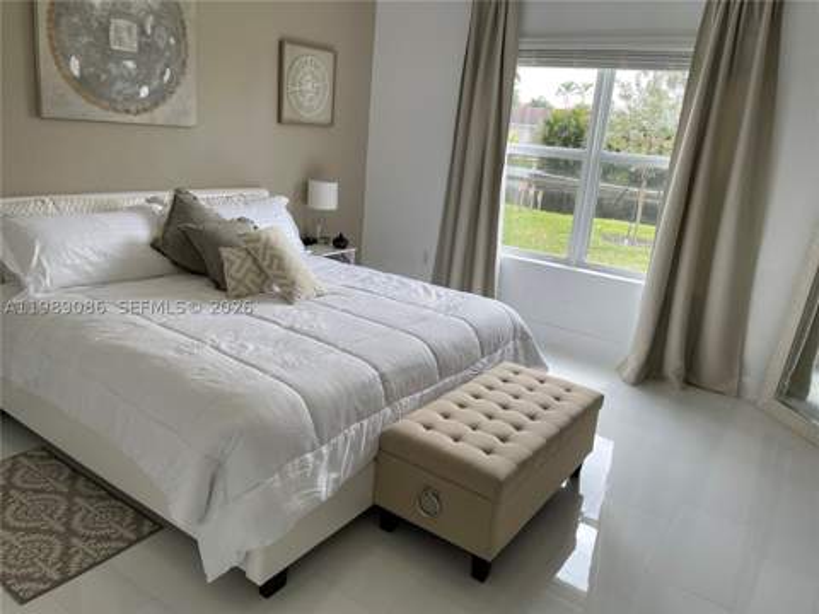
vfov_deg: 53.1
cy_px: 307
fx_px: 615
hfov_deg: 67.3
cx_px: 410
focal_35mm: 26
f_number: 1.6
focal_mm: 5.1
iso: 32
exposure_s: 1/135
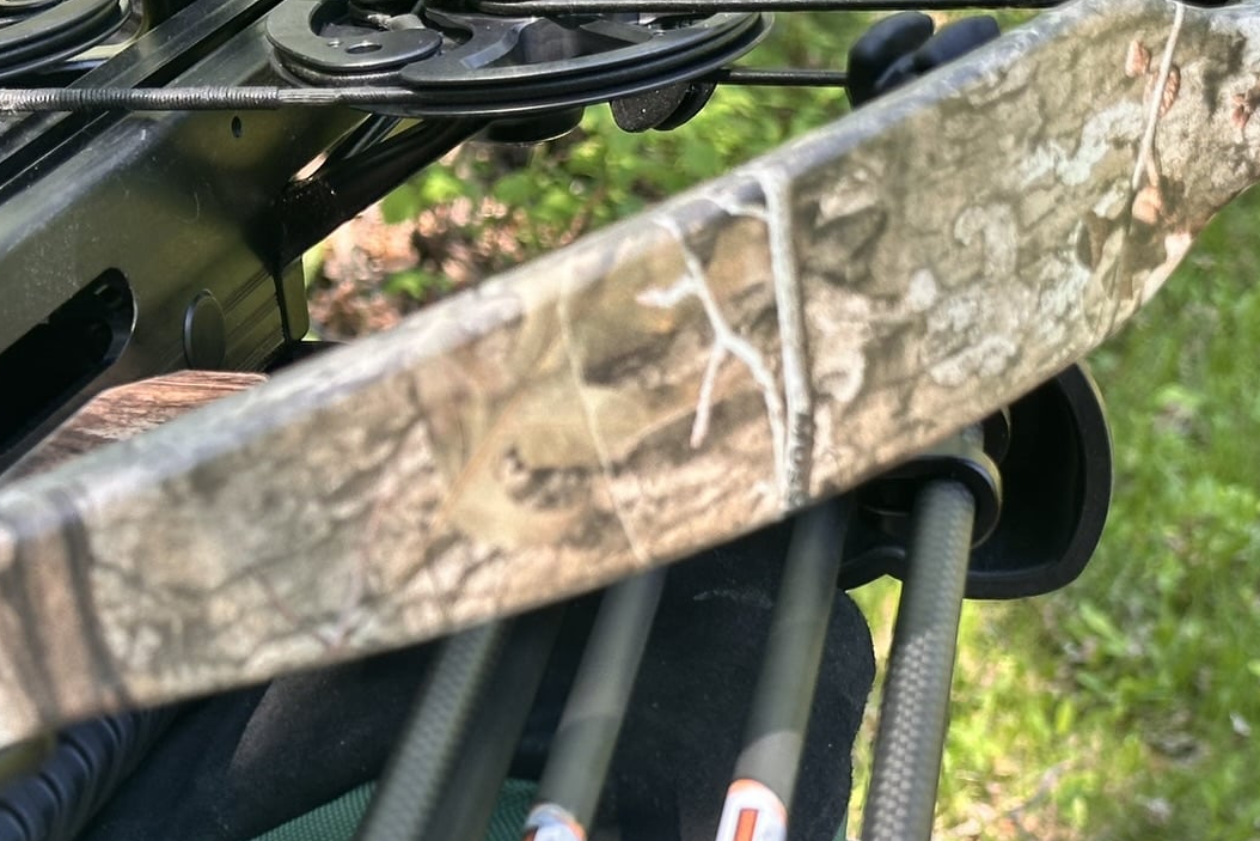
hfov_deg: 21.0
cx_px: 695
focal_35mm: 97
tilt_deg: -28.0
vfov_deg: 14.0
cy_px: 741
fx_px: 3395
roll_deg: +0.8
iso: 50
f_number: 1.78
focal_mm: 6.86
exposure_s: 1/241
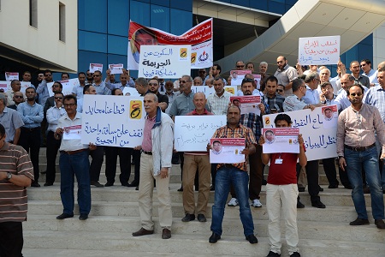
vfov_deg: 29.9
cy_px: 128
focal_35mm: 45
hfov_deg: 43.6
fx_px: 481
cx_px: 192
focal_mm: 30
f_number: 4.2
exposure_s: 1/250
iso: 100
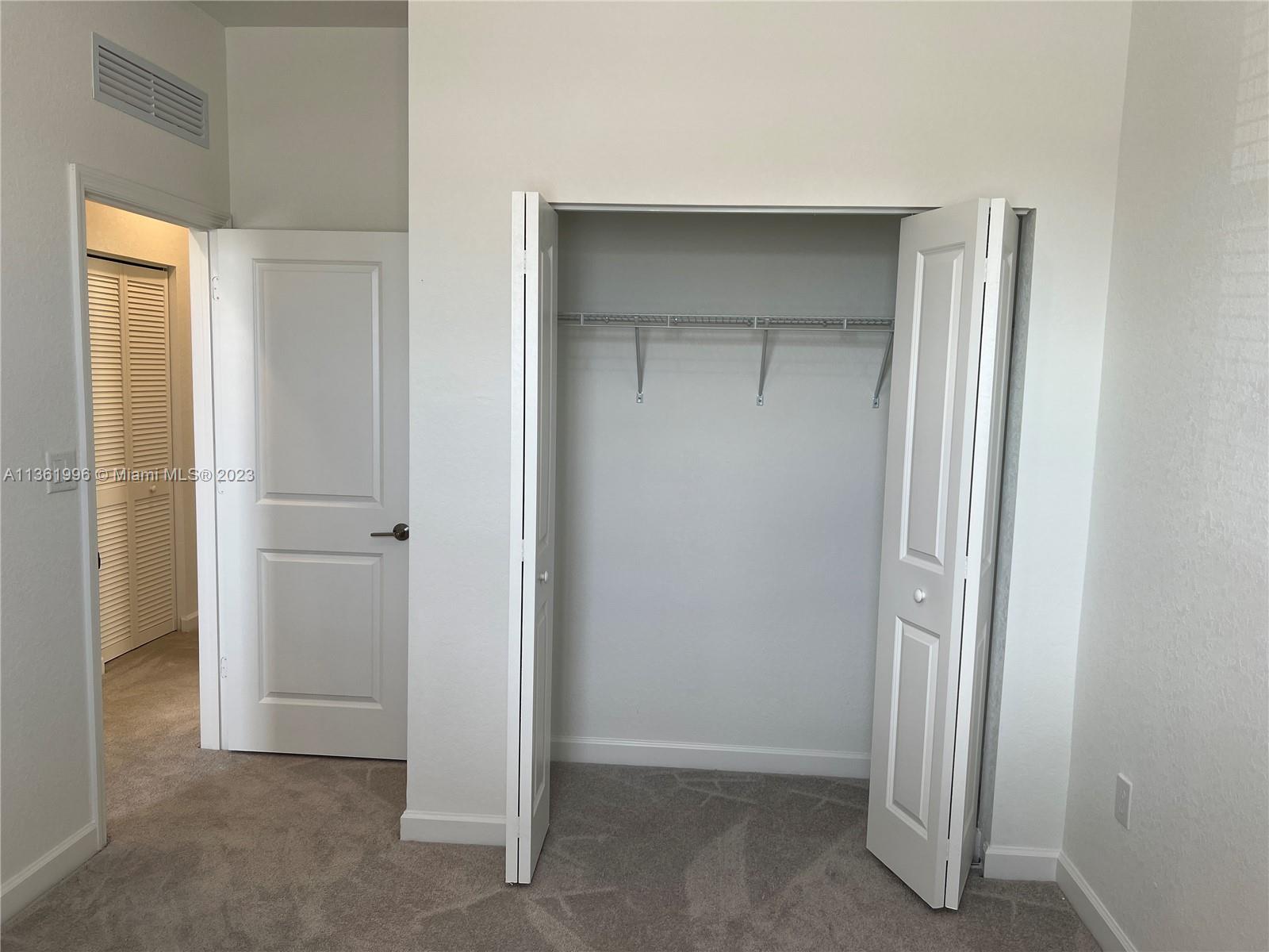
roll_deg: -1.6
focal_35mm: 26
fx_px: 953
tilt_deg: -6.3
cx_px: 634
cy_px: 476
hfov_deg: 67.3
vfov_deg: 53.1
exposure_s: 1/122
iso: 32
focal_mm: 5.7
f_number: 1.5
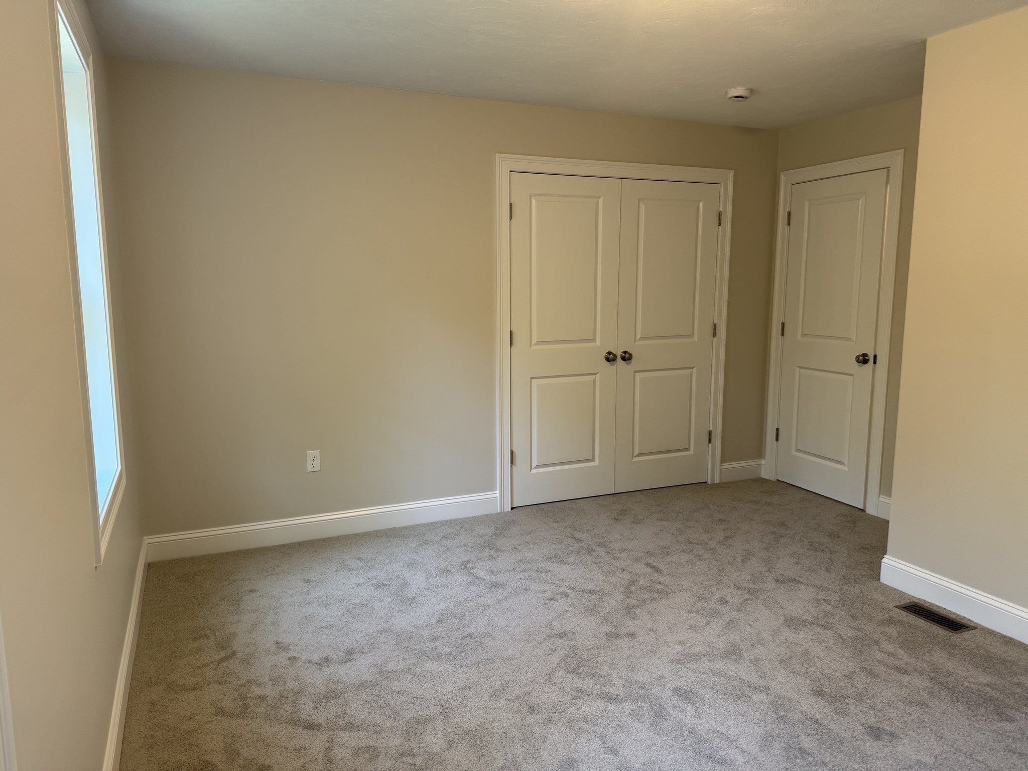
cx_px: 514
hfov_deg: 71.6
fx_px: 713
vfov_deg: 56.8
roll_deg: +1.1
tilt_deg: -7.3
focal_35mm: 24
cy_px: 386
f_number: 1.78
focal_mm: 6.76
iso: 125
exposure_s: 1/60
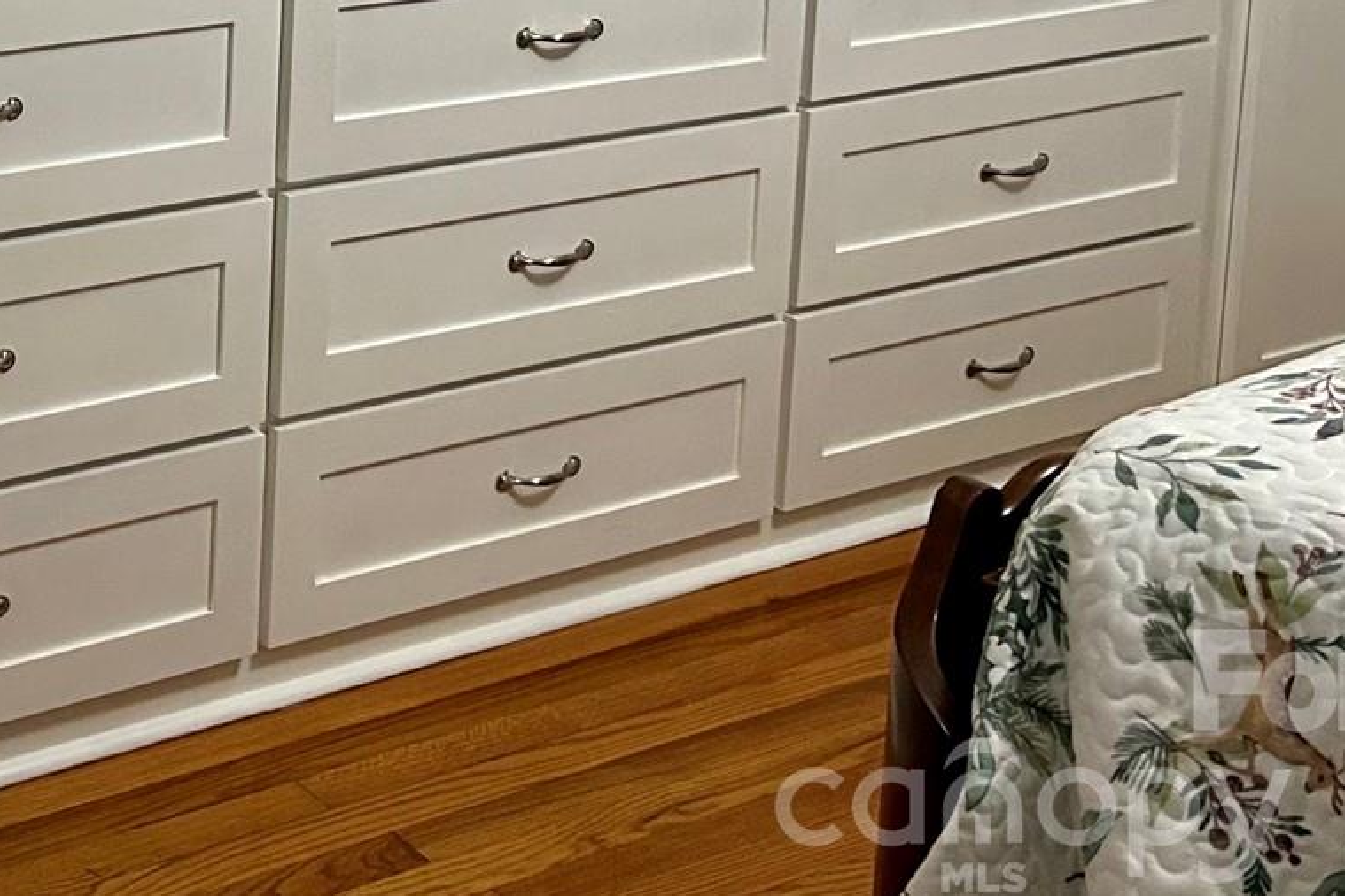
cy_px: -398
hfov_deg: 26.1
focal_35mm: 73
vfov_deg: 17.1
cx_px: -37
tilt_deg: -6.7
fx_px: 2727
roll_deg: -2.5
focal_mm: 5.7
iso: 250
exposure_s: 1/60
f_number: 1.5
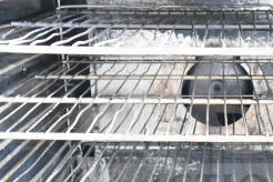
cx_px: 215
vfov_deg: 20.2
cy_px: 128
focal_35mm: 67
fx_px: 508
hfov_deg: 29.4
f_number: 3.5
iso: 10000
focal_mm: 18
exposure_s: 1/30
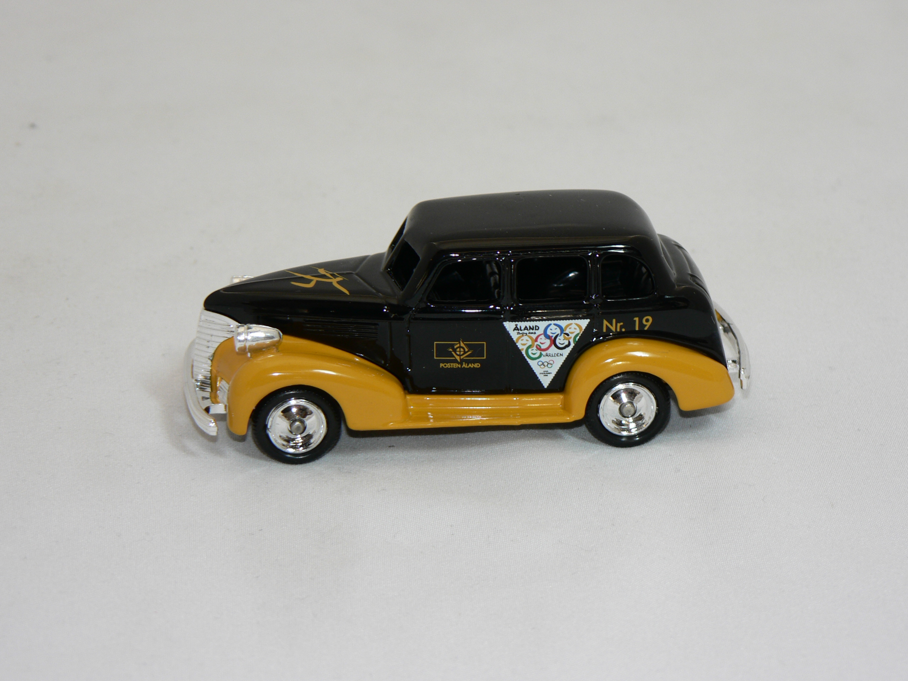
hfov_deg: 16.6
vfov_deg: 12.5
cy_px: 340
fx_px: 3121
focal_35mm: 119
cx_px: 454
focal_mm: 19.9
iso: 80
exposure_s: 1/60
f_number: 3.2
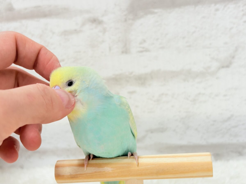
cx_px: 123
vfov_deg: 28.0
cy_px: 92
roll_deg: +6.1
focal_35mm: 52
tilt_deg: -11.3
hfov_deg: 36.8
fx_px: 370
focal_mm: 5.96
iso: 40
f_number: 1.6
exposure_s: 1/50
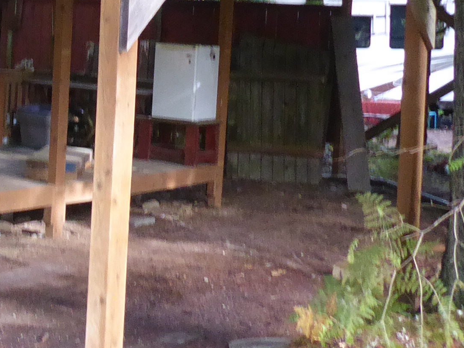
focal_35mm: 88
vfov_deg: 16.6
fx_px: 1179
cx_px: 42
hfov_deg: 21.7
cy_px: 63
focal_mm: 4.3
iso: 400
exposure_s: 1/60
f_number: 3.3
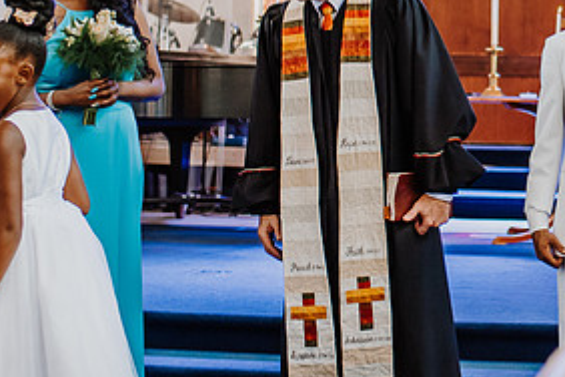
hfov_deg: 18.0
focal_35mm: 110
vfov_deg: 12.3
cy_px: 3
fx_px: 1726
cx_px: 591
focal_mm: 35
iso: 1100
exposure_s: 1/640
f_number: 2.2
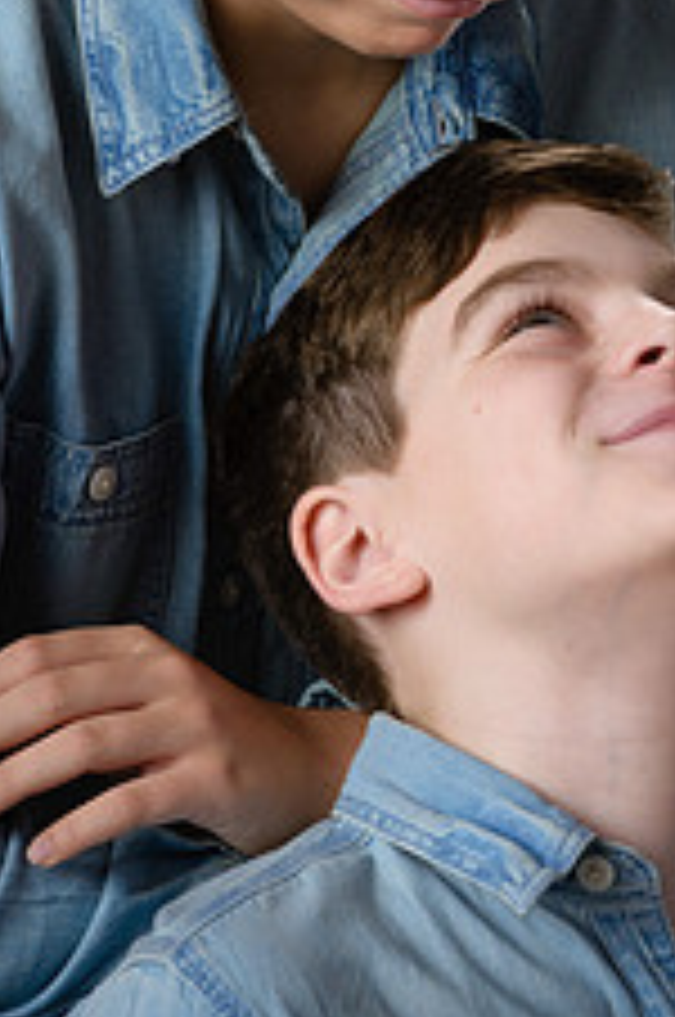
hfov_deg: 3.4
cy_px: 166
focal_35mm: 399
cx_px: 490
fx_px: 11256
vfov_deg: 5.2
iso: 100
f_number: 9
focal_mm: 200
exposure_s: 1/160
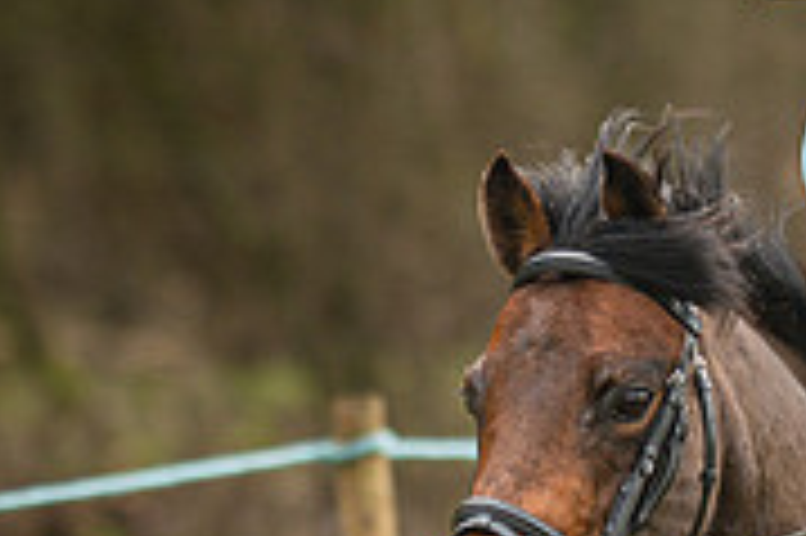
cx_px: 877
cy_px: 630
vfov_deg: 1.5
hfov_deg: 2.3
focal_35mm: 893
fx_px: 19975
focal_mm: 135
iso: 160
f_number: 1.8
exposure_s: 1/1000
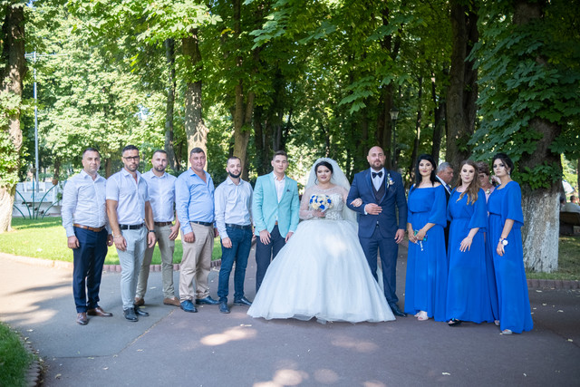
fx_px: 564
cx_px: 290
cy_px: 194
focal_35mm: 35
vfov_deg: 37.9
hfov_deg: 54.4
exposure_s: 1/500
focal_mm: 23
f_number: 2
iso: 640
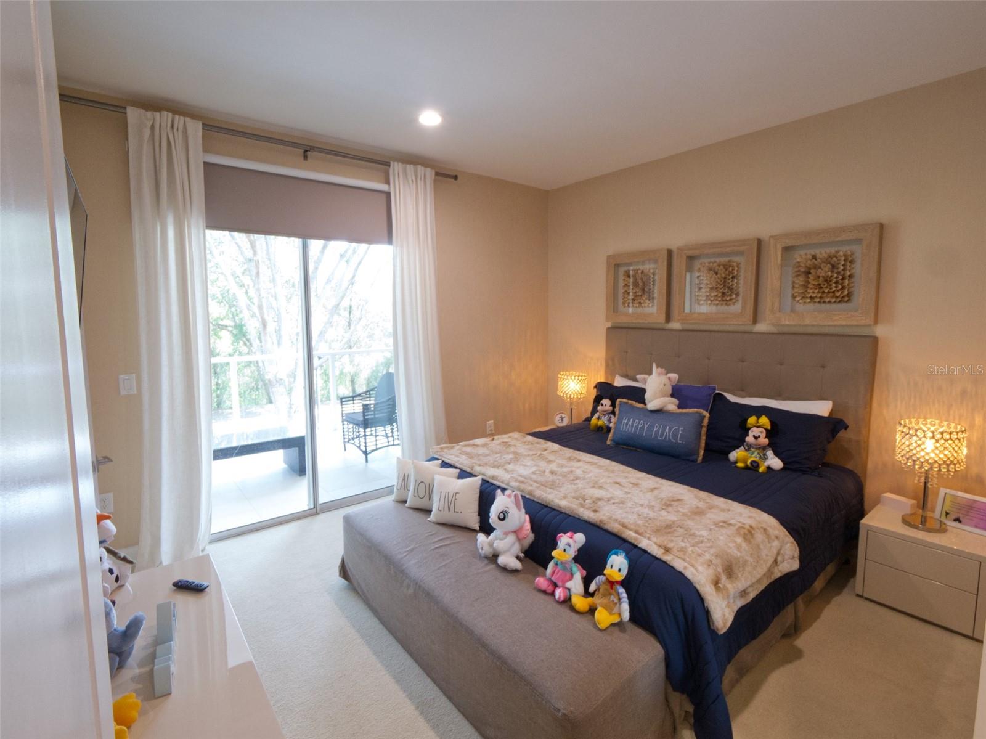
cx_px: 493
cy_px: 370
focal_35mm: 16
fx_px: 456
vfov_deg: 78.1
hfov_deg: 94.5
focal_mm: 8
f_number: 9
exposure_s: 1/8
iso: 1600
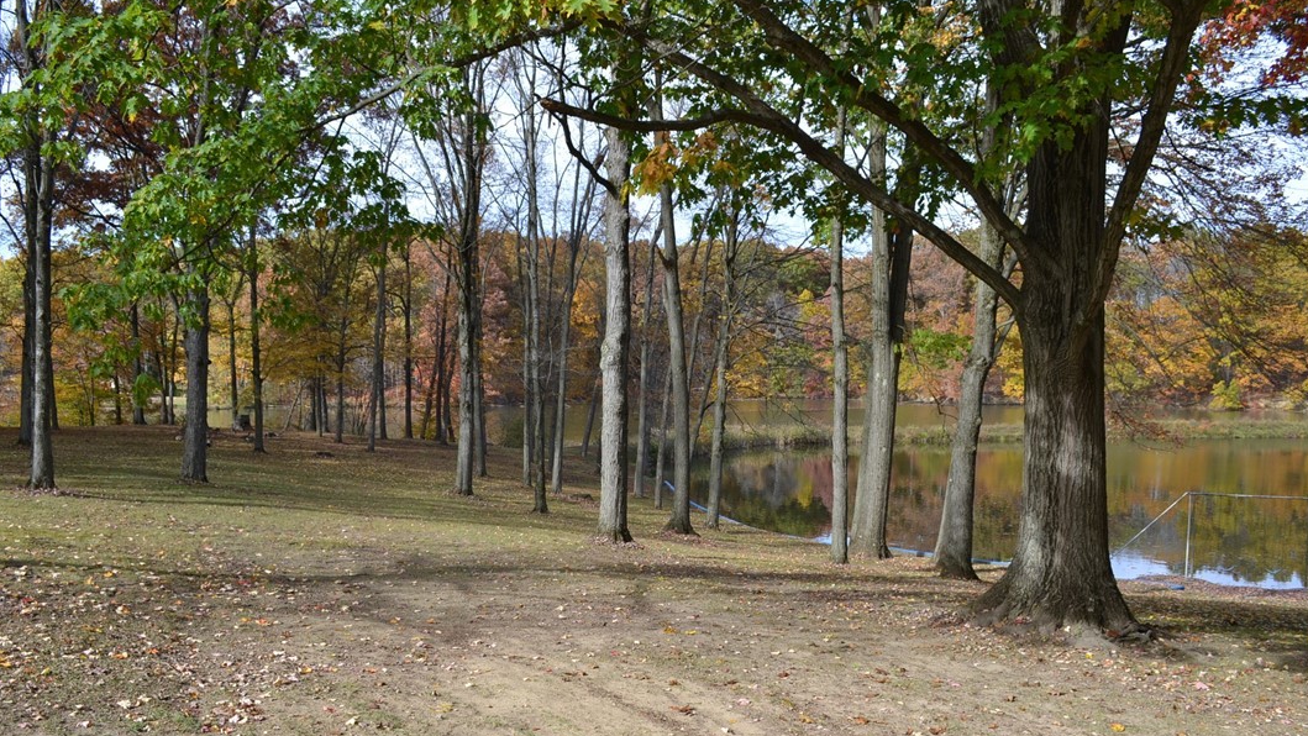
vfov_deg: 40.1
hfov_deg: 66.1
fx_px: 1006
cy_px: 419
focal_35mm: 29
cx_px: 650
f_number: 6.3
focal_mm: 18
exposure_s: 1/160
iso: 100
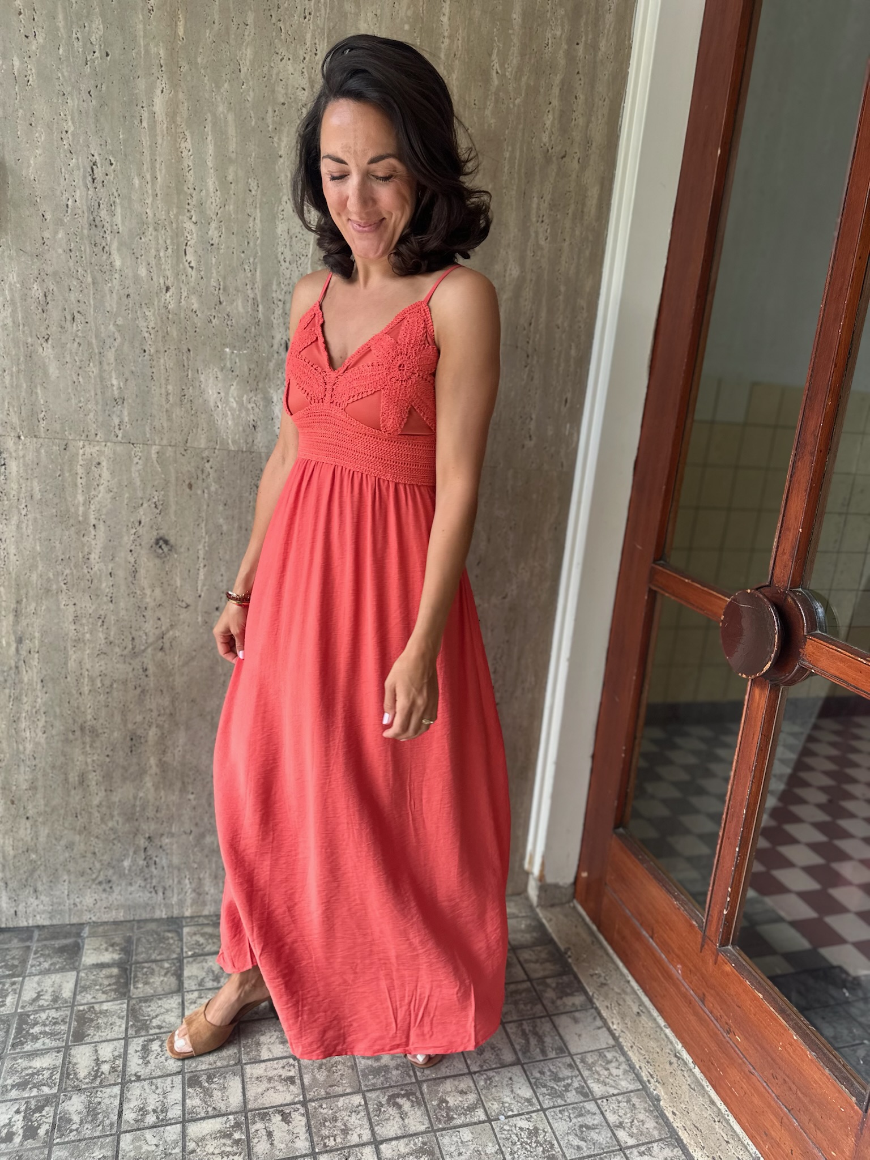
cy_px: 580
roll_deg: -6.1
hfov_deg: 56.8
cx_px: 435
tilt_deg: -14.5
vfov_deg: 71.6
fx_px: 804
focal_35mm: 24
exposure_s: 1/121
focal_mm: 6.86
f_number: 1.78
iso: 64
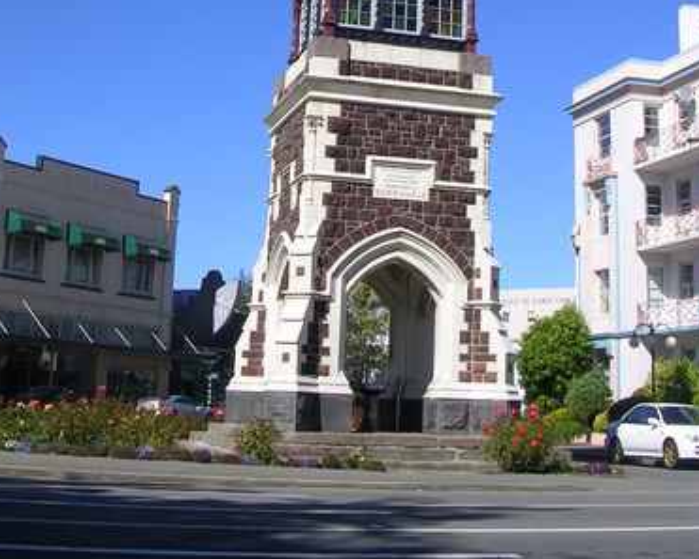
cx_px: 364
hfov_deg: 31.4
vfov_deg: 24.6
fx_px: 1242
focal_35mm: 60
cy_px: 47
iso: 50
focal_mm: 5.8
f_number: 5.6
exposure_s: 1/394
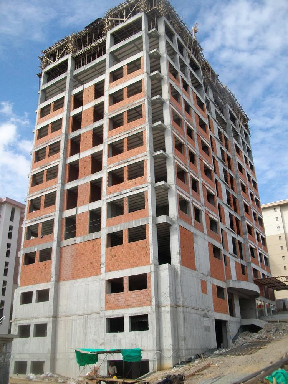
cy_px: 192
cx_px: 144
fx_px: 355
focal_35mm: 32
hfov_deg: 44.2
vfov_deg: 56.8
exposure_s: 1/244
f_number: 5.5
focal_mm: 5.7
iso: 80
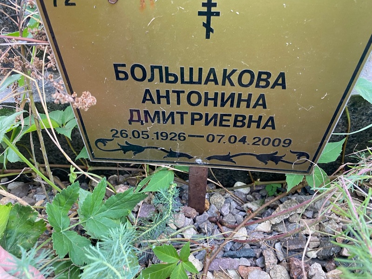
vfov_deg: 53.1
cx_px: 186
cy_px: 140
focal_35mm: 26
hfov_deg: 67.3
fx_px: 279
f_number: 1.8
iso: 125
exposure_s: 1/60
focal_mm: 4.25
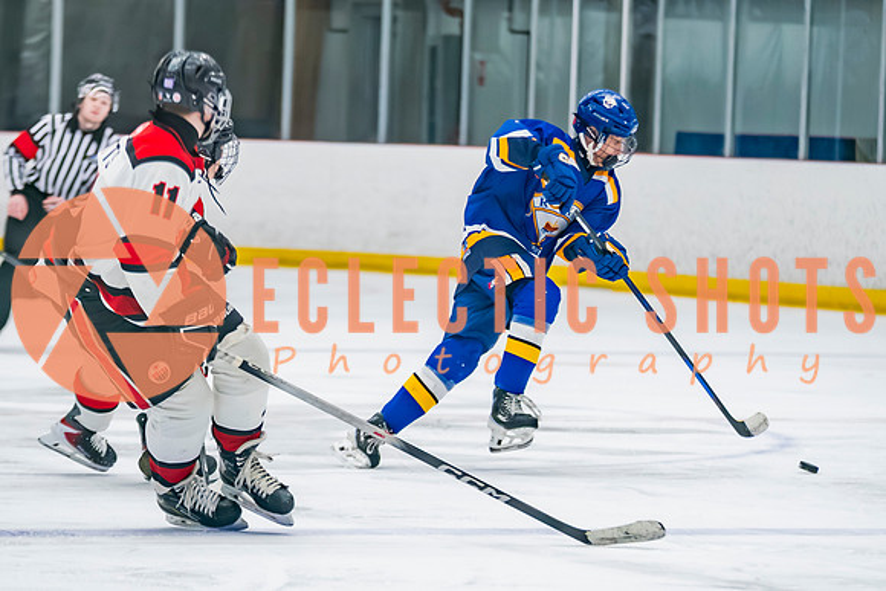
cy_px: 208
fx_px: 7055
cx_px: 466
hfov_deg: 7.2
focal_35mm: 287
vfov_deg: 4.8
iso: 2000
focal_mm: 150
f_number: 2.8
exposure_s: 1/640
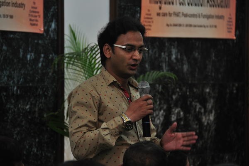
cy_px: 83
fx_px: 1762
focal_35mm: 255
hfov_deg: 8.1
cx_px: 124
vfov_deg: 5.4
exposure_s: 1/40
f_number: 5.6
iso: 800
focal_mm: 170
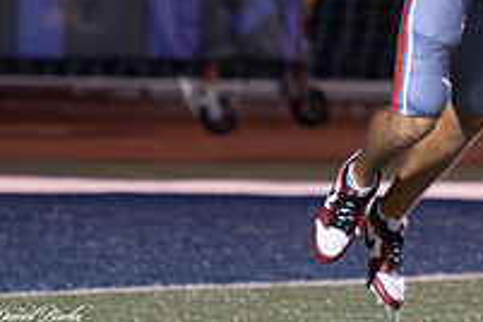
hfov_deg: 1.9
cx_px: 468
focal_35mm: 1094
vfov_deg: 1.3
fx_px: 14677
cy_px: -31
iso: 22800
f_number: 4
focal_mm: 210
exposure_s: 1/800
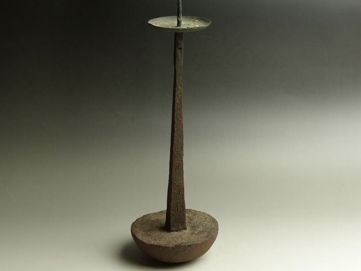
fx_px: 709
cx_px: 185
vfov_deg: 21.6
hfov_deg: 28.6
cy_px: 127
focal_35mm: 68
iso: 200
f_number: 3.5
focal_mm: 10.5
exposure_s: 1/50
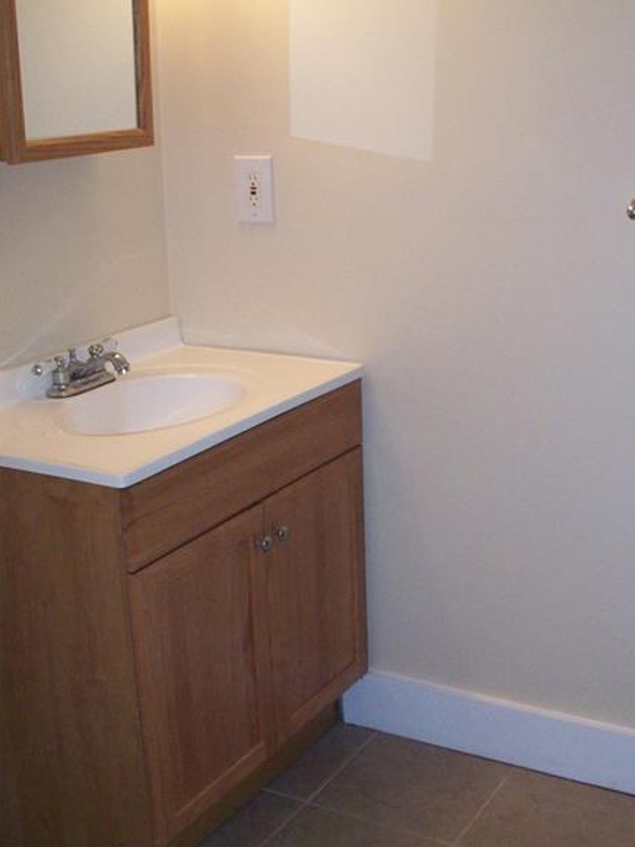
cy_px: 533
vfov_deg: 38.6
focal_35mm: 49
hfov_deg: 29.5
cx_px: 413
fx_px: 1198
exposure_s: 1/45
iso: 160
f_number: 2.8
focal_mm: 6.2
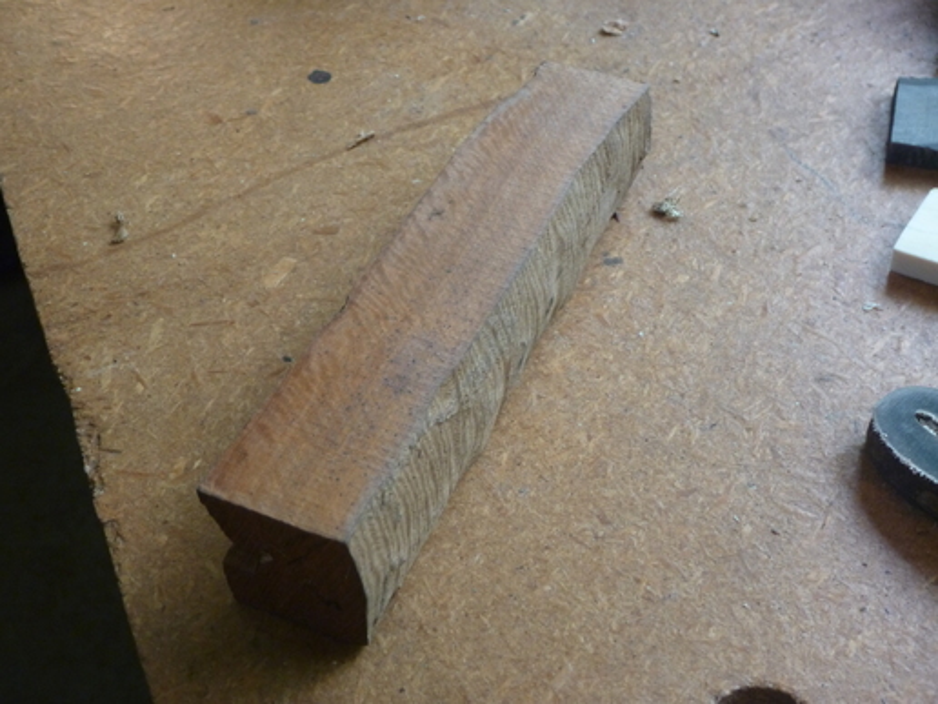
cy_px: 352
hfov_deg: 40.4
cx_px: 469
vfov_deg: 30.9
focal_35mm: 47
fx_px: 1274
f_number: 4.5
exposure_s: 1/40
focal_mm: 8.4
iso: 250
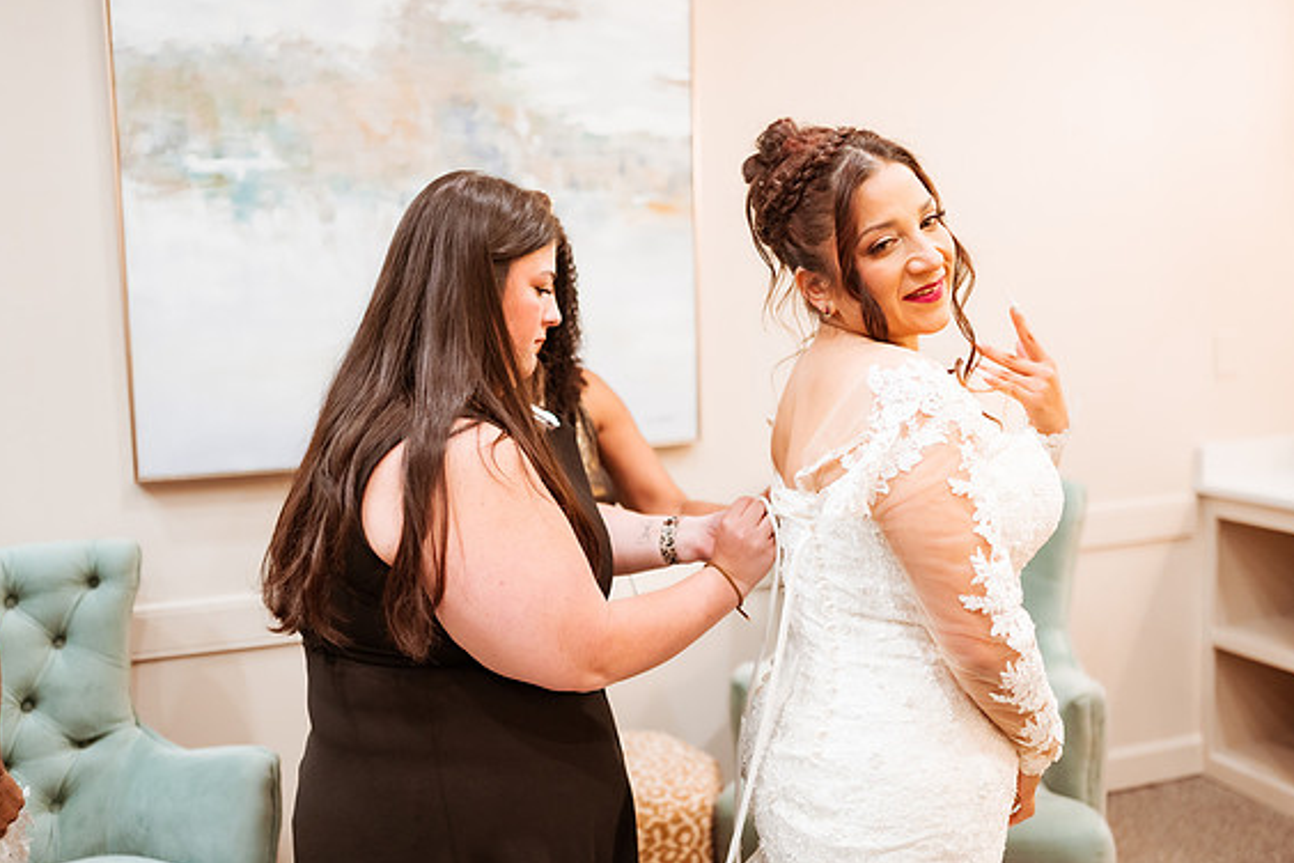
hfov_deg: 53.1
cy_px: 433
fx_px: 1294
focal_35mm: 36
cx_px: 636
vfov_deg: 36.9
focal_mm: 35
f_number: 1.8
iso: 1250
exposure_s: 1/400
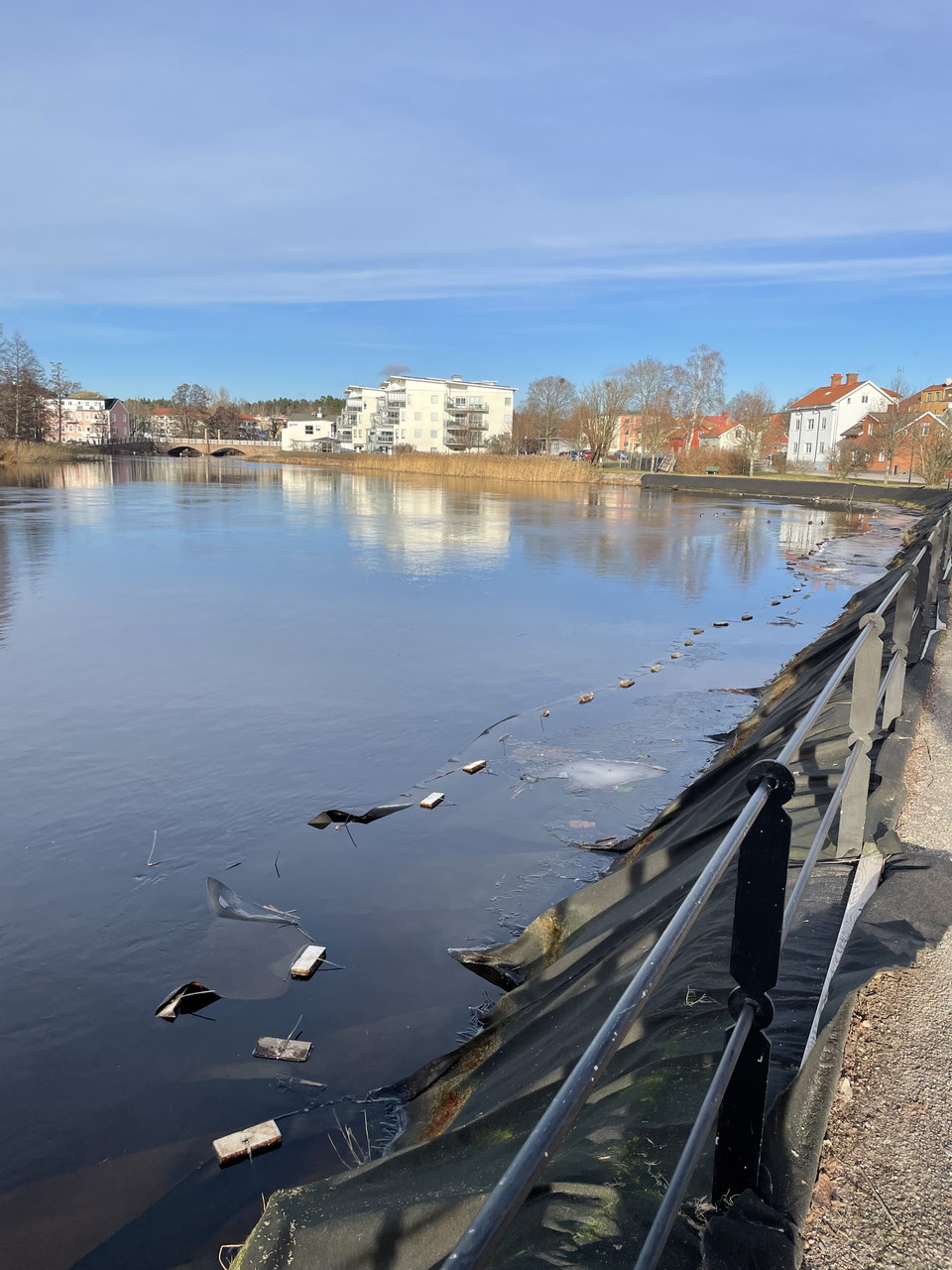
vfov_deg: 67.3
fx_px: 953
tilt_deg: -10.6
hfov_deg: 53.1
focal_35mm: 26
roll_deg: -1.5
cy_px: 635
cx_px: 476
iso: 32
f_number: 1.6
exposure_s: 1/2174
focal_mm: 4.2
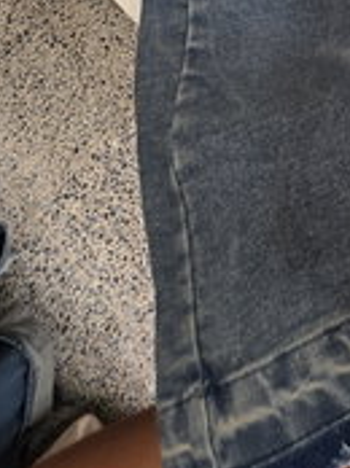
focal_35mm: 40
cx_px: 442
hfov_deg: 29.6
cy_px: -172
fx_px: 541
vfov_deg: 32.2
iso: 80
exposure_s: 1/101
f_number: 1.9
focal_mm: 2.2
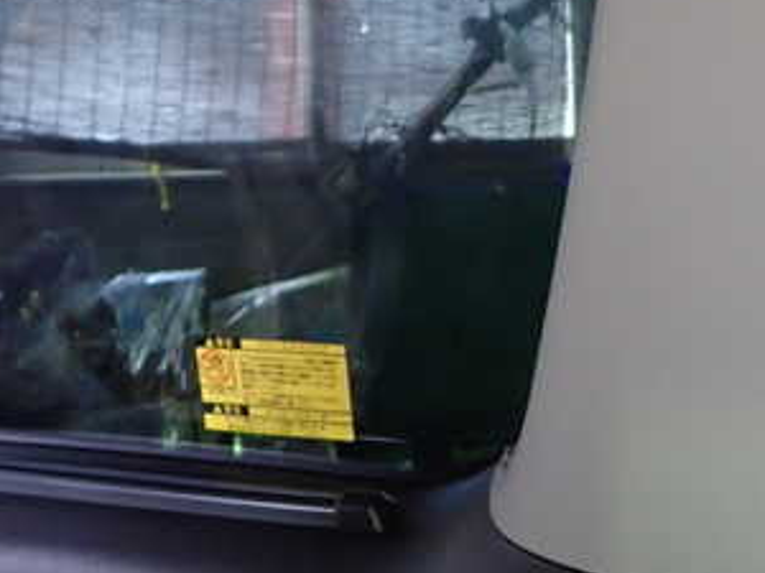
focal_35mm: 60
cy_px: 127
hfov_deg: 30.8
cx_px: 681
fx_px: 1326
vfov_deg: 24.1
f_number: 2.3
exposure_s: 1/30
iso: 640
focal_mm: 5.4
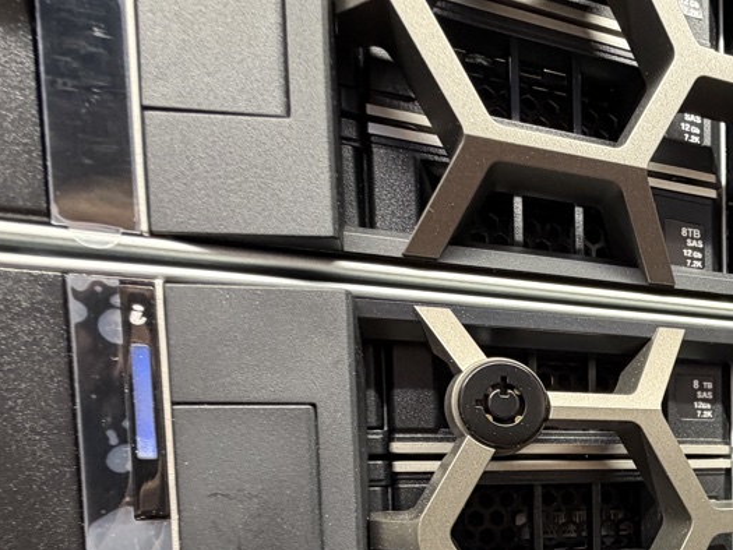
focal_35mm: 32
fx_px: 678
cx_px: 722
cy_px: 505
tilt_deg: -3.4
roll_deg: +1.2
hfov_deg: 47.7
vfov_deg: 40.5
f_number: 2.2
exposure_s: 1/50
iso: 250
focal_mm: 2.22
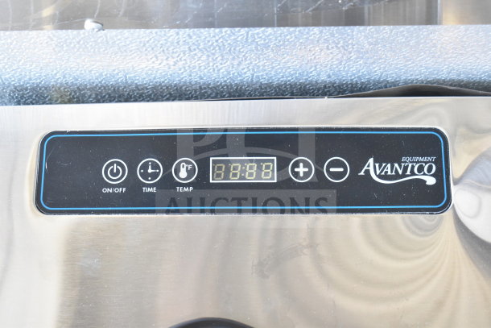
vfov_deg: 22.6
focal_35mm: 60
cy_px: 164
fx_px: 818
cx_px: 246
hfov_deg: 33.4
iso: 2000
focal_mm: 40
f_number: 4.8
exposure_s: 1/60
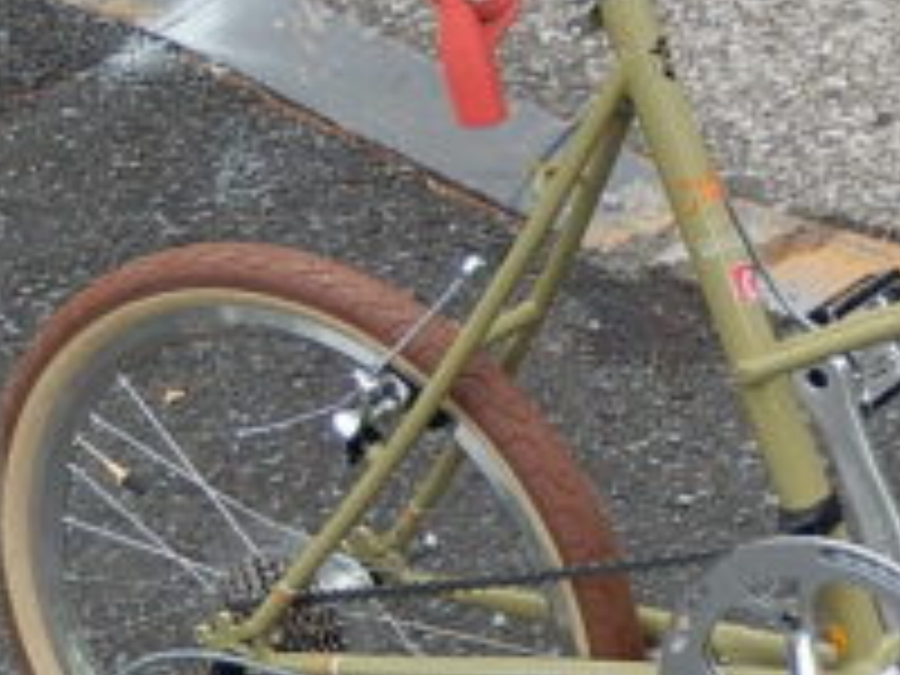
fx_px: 2990
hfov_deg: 16.0
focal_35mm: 115
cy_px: 432
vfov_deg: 12.9
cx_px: 1242
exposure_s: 1/200
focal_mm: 7.3
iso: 125
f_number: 4.2
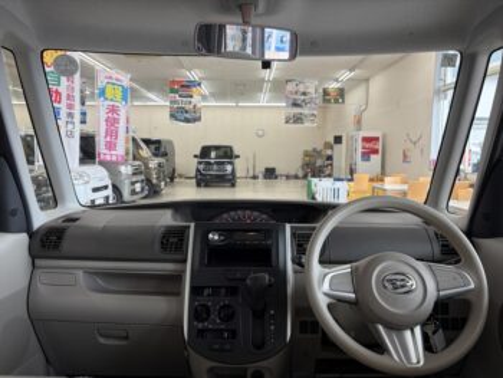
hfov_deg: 67.3
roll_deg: +0.1
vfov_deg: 53.1
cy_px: 189
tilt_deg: -5.3
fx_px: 378
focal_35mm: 26
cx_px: 252
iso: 64
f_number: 1.6
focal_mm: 5.96
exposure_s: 1/122
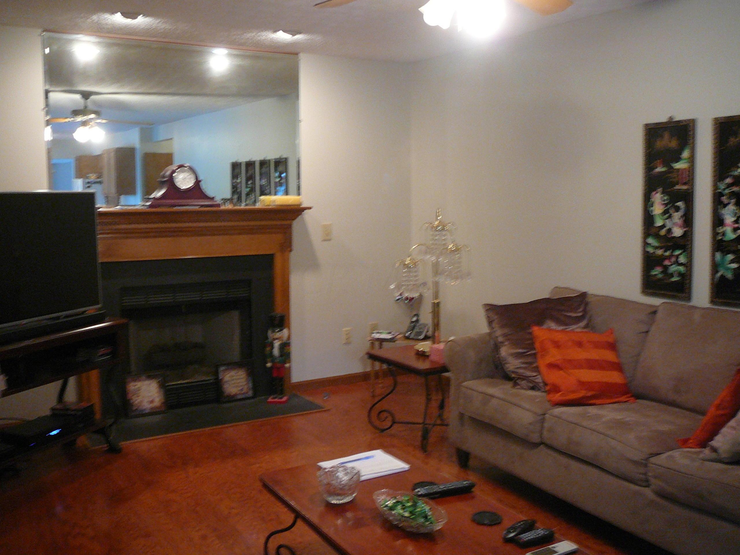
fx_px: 748
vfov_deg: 40.7
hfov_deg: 52.6
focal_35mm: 35
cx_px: 370
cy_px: 278
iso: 200
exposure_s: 1/8
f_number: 2.8
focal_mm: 5.2
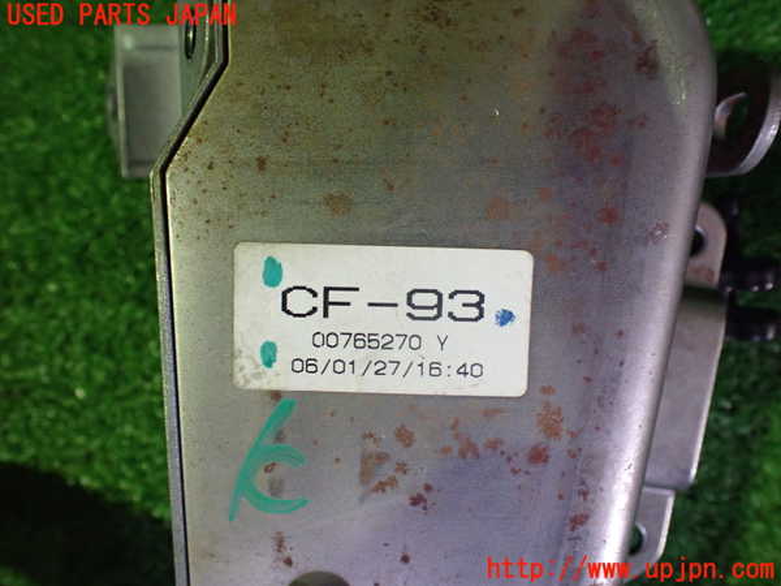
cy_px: 293
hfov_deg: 60.0
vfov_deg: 46.8
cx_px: 390
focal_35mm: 30
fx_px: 677
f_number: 2.3
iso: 800
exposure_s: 1/40
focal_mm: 5.4
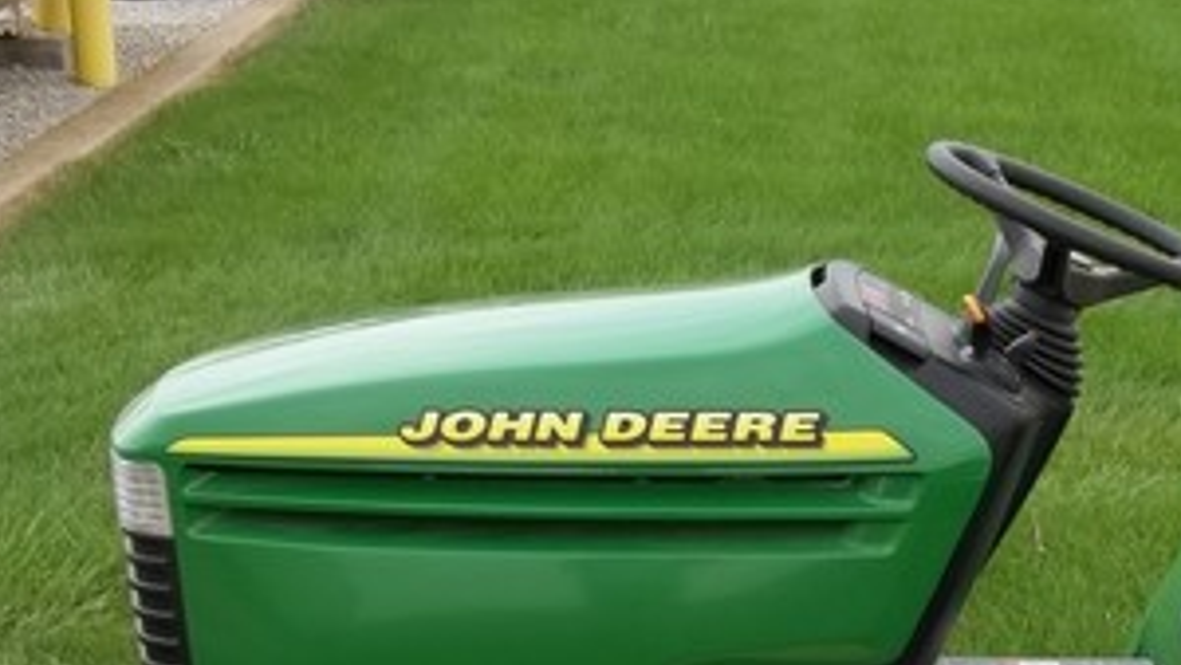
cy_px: 779
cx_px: 913
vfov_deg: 13.0
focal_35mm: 91
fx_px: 2851
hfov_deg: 23.1
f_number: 3.7
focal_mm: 8.3
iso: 64
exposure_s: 1/320
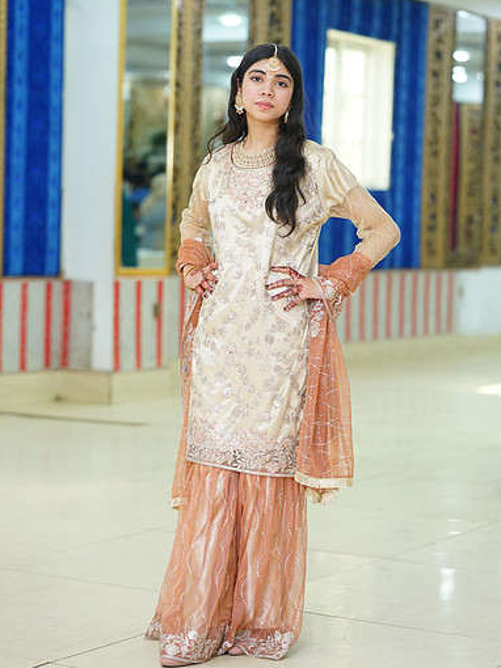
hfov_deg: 15.9
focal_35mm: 93
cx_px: 249
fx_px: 1796
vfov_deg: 21.1
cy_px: 314
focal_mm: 85
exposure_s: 1/160
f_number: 2.8
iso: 640
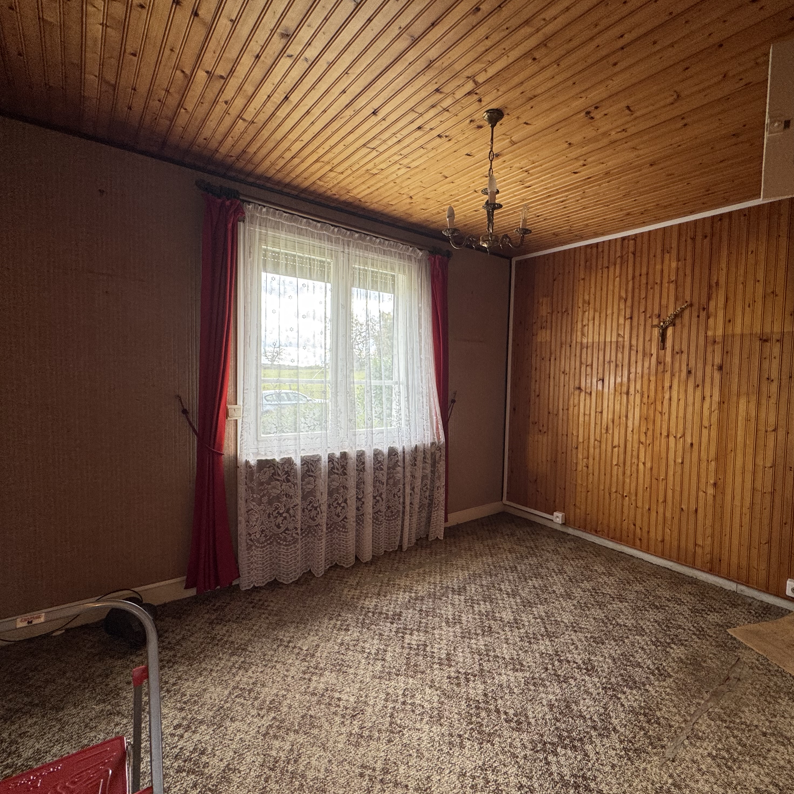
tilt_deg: -3.7
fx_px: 441
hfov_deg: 83.4
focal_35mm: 17
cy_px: 400
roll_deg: -0.8
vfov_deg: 84.0
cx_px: 458
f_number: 2.2
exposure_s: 1/100
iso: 125
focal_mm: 2.22
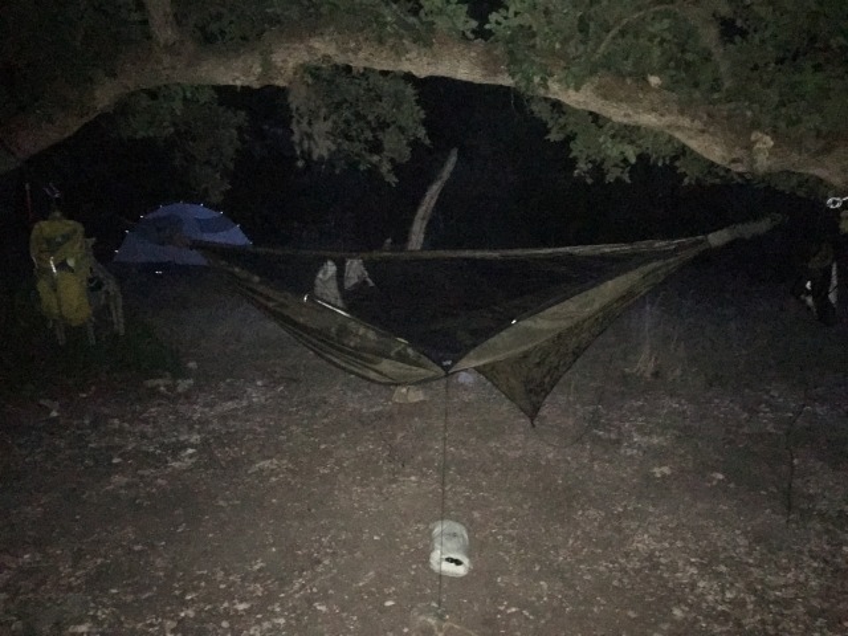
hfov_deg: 61.7
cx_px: 424
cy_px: 318
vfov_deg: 48.2
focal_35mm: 29
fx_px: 710
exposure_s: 1/16
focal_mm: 4.15
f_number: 2.2
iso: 2000
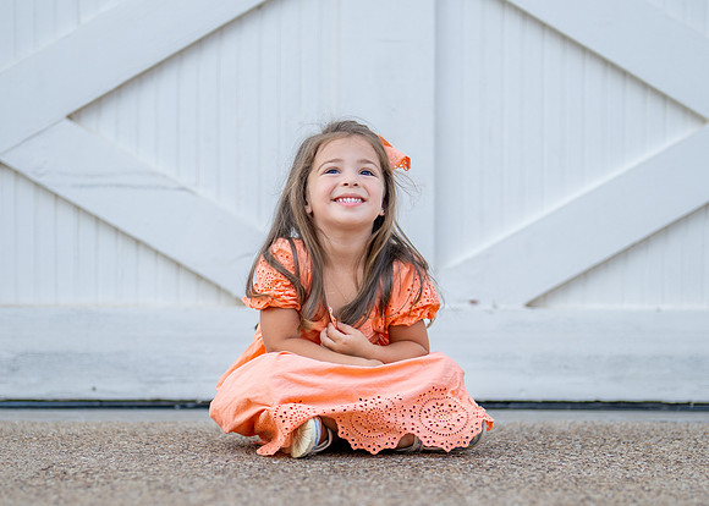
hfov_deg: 20.2
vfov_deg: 14.5
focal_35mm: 99
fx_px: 1986
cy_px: 328
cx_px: 340
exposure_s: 1/800
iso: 125
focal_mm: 50
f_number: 1.2
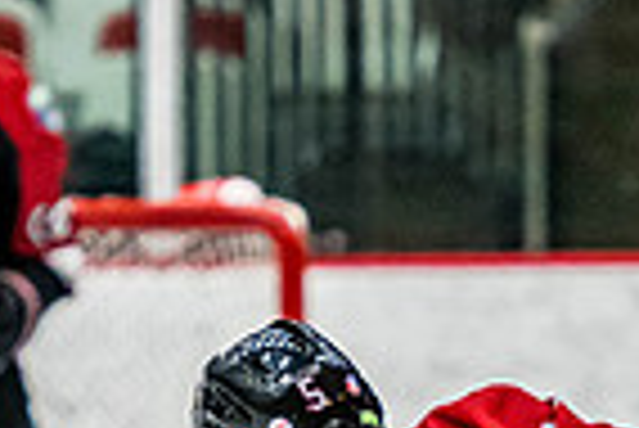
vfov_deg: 1.5
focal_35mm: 910
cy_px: 691
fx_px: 16169
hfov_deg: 2.3
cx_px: 447
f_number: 2.8
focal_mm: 165
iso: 3200
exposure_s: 1/640
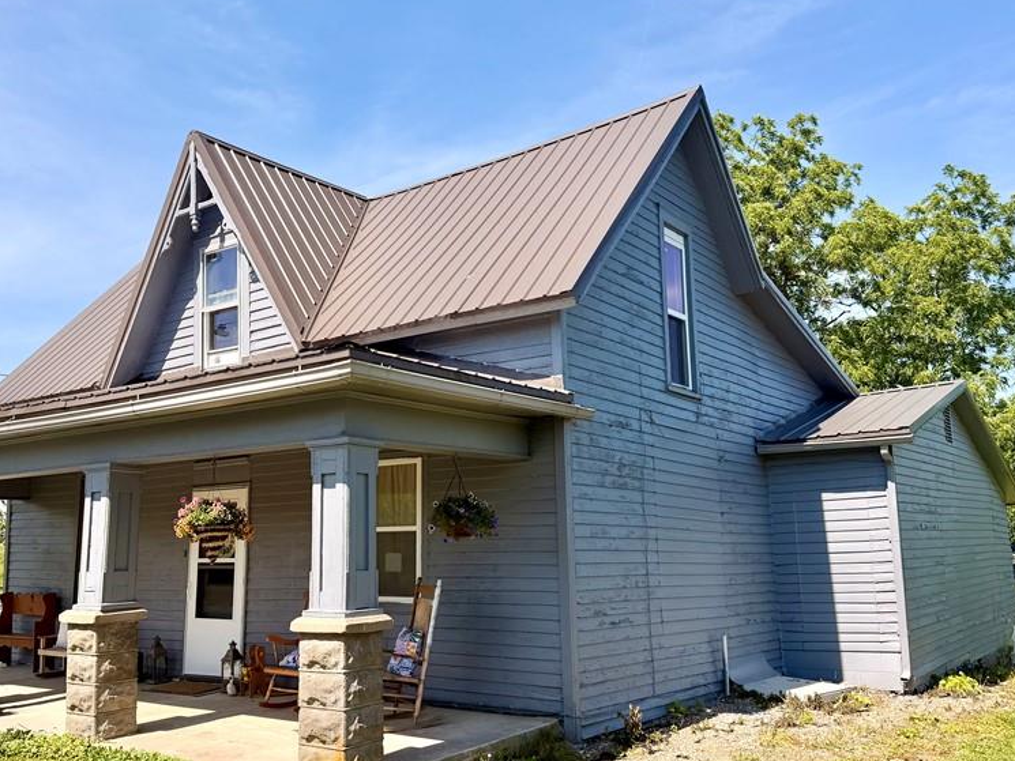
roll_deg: +0.7
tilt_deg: +8.2
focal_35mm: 33
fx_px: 968
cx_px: 433
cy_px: 402
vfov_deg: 42.9
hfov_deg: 55.1
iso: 80
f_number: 1.78
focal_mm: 6.76
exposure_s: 1/3759
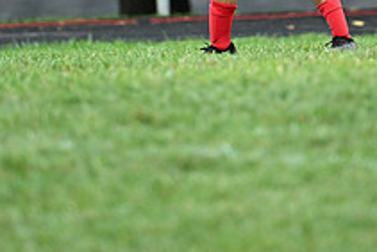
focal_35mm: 1101
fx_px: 11537
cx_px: 256
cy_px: -81
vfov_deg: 1.3
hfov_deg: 1.9
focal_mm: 400
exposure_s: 1/1250
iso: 2500
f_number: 4.5
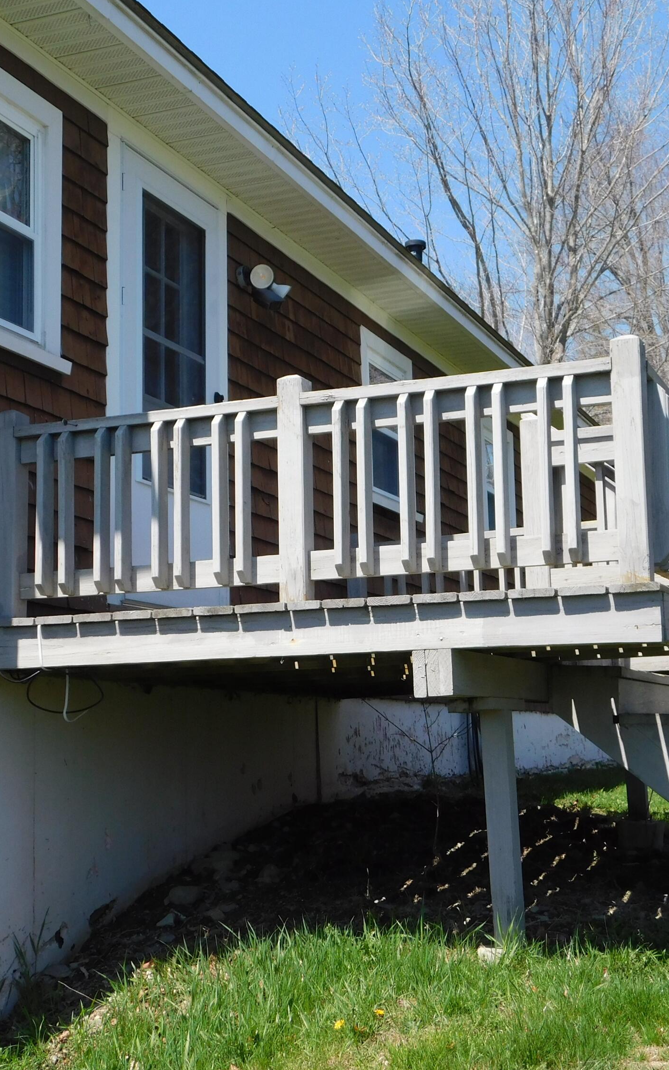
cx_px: 355
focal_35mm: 51
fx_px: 1488
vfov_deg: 39.6
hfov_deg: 25.3
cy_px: 535
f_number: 3.5
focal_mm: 6.3
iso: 125
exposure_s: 1/800
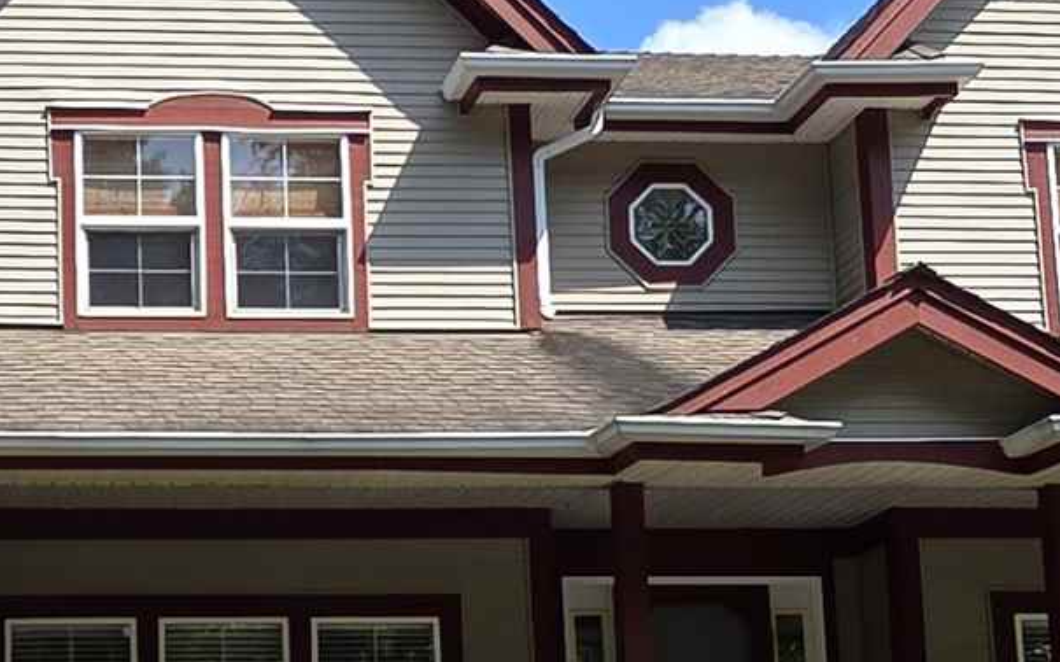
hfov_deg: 28.3
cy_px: 636
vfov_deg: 18.2
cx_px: 107
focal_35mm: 70
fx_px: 2022
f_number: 1.9
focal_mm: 2.2
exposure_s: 1/1461
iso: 40
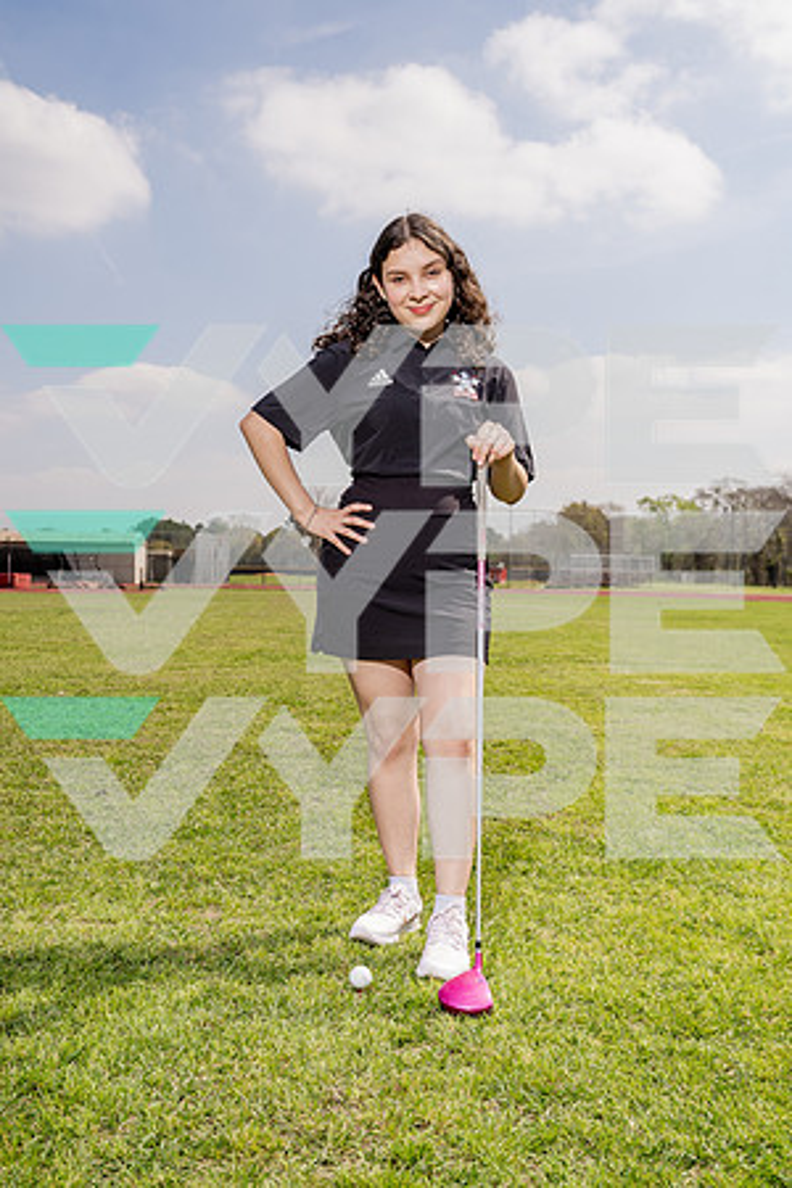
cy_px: 594
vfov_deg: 45.4
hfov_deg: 31.2
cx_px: 396
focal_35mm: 43
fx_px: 1419
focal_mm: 43
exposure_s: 1/250
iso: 100
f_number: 7.1
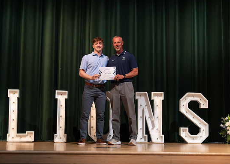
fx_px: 385
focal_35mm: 59
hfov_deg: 33.2
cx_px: 109
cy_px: 87
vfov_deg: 24.1
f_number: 1.2
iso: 500
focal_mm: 50
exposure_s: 1/320
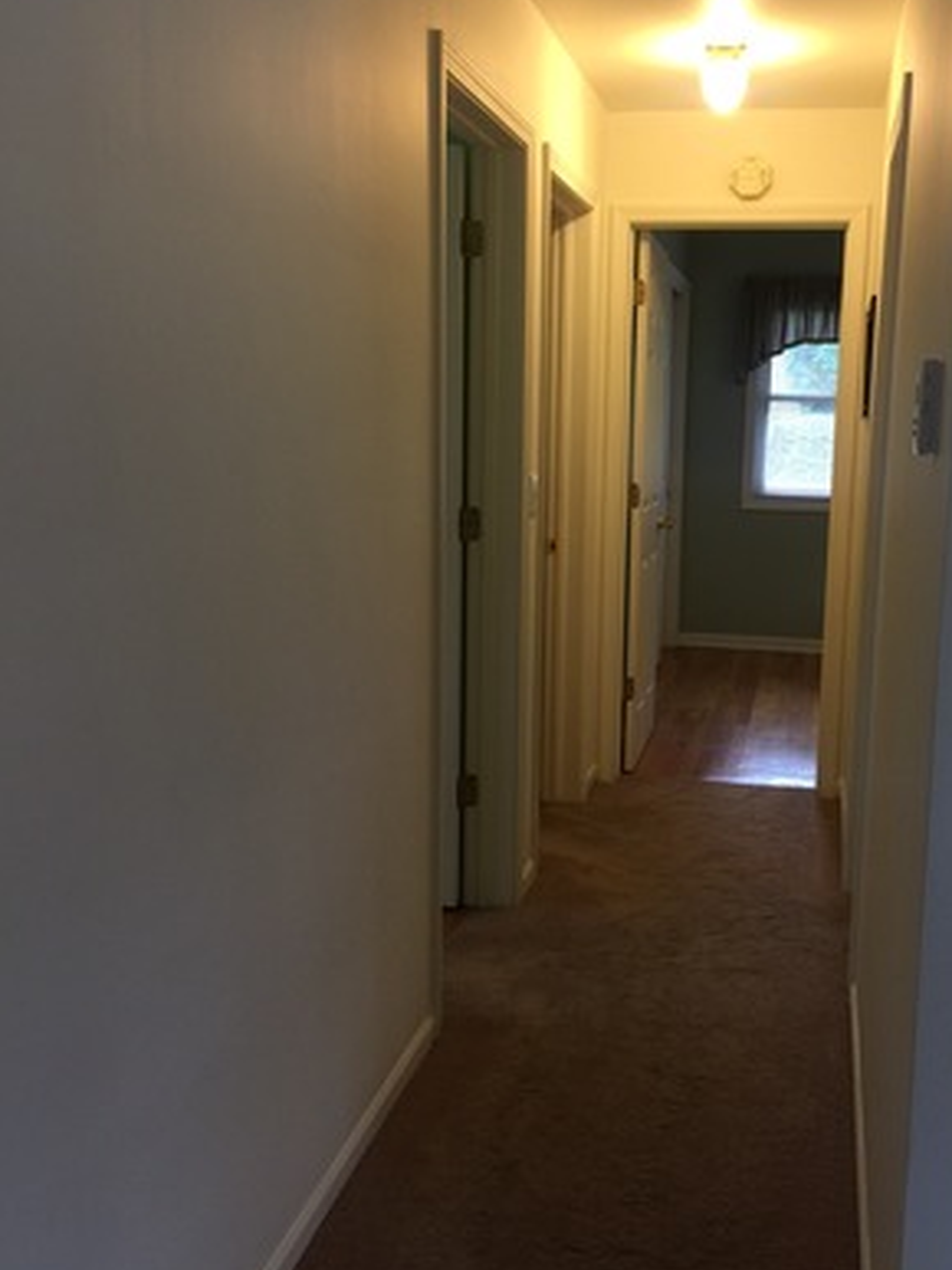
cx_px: 584
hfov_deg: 39.4
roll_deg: -2.5
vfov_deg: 51.4
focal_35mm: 36
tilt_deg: -8.0
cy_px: 633
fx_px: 1321
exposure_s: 1/30
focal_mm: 4.15
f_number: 2.2
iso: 50
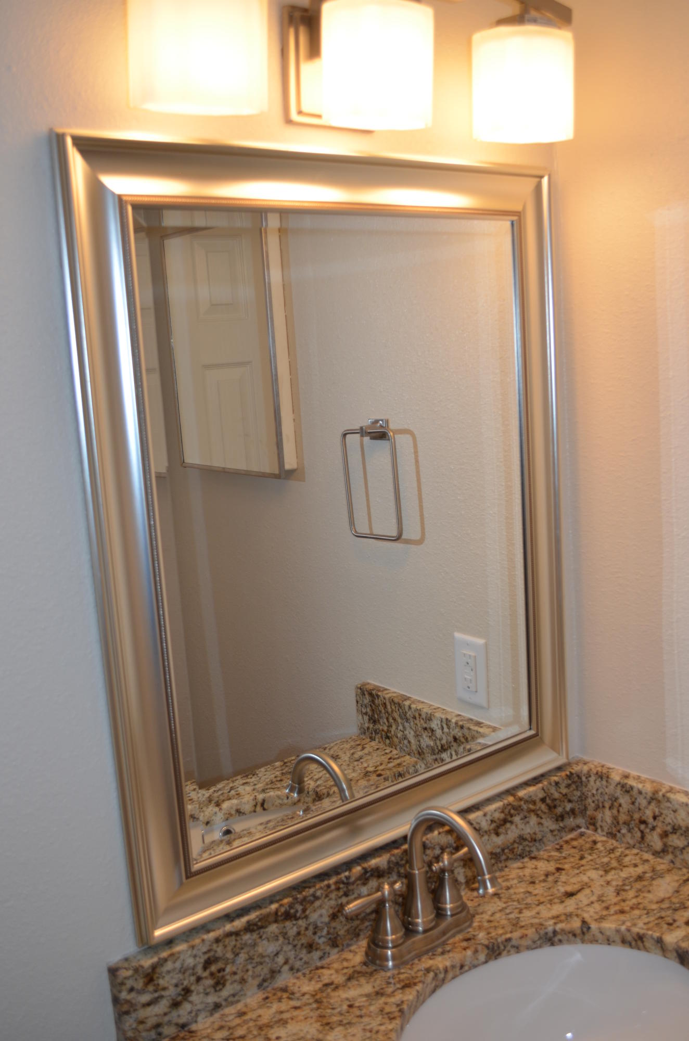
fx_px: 1038
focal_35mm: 36
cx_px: 344
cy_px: 520
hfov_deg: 36.7
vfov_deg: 53.2
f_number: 4
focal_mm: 24
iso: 280
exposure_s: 1/125
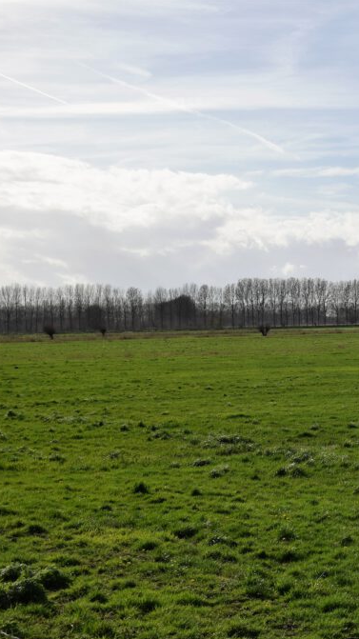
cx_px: 460
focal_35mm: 65
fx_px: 1098
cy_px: 323
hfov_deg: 17.5
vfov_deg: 32.5
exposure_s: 1/800
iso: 100
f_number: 6.3
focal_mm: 27
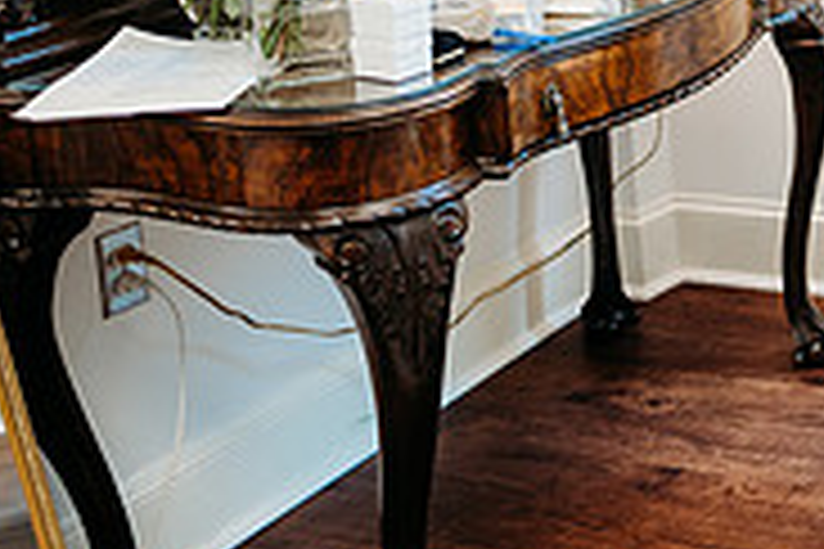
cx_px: 1265
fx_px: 1739
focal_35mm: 76
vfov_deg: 17.4
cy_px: -25
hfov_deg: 21.8
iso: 320
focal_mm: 24
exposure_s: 1/160
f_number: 2.5
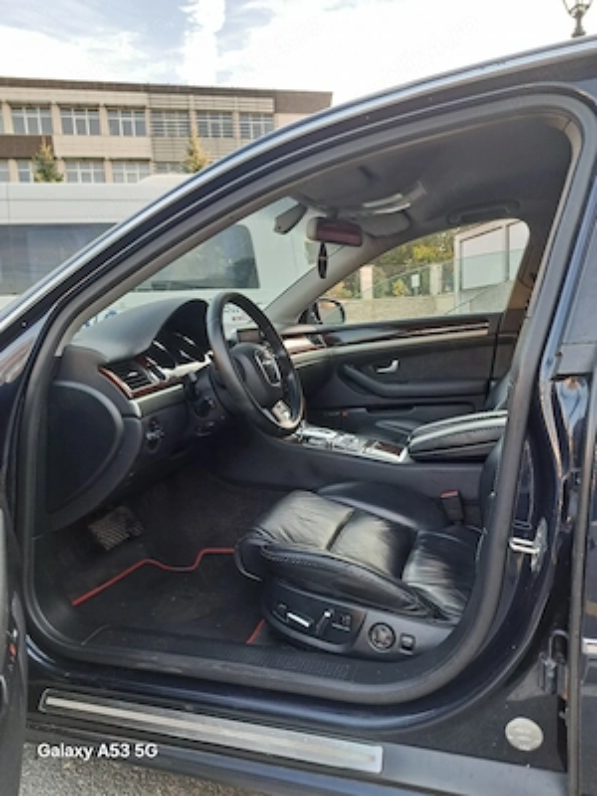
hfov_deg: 56.8
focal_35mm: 24
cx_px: 298
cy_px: 398
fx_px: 552
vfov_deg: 71.6
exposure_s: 1/50
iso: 50
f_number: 1.8
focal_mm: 5.23
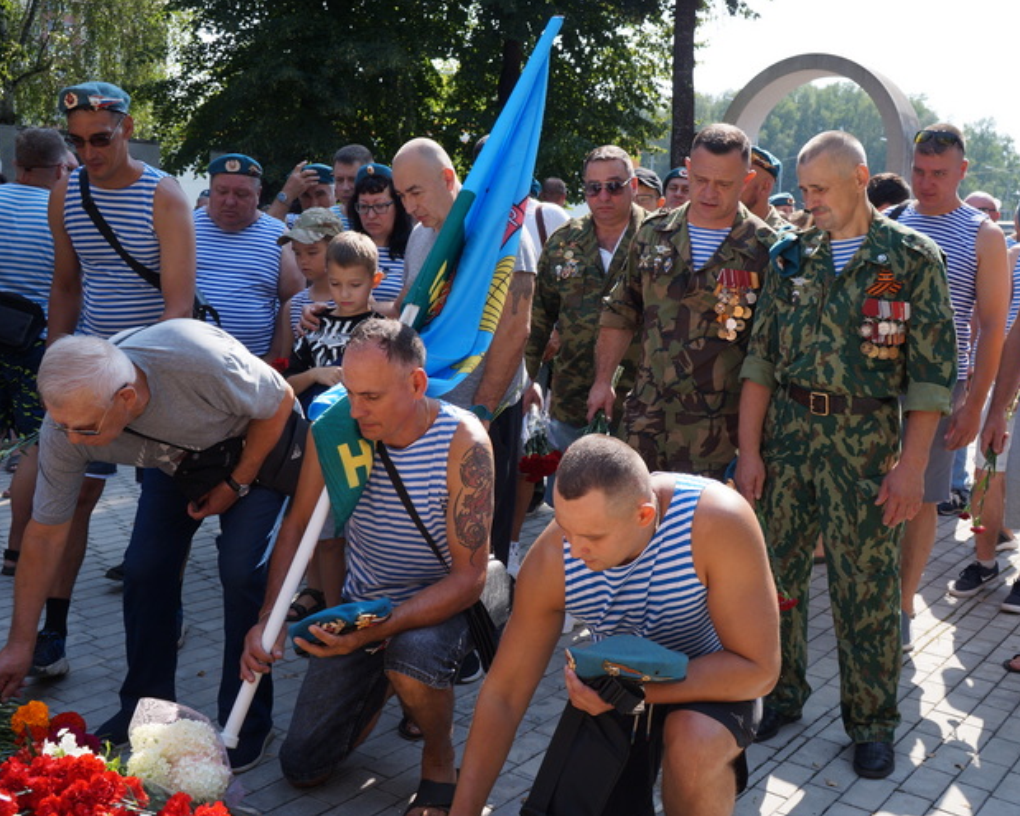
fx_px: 1147
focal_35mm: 38
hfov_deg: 47.9
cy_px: 412
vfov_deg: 39.1
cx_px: 506
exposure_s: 1/250
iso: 125
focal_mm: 22
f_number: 5.6
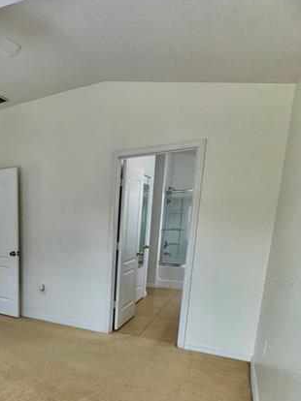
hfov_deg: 47.5
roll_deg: +1.0
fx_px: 302
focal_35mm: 26
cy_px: 284
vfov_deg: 64.6
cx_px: 29
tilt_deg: -11.6
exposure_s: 1/122
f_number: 2.2
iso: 32
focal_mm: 2.22
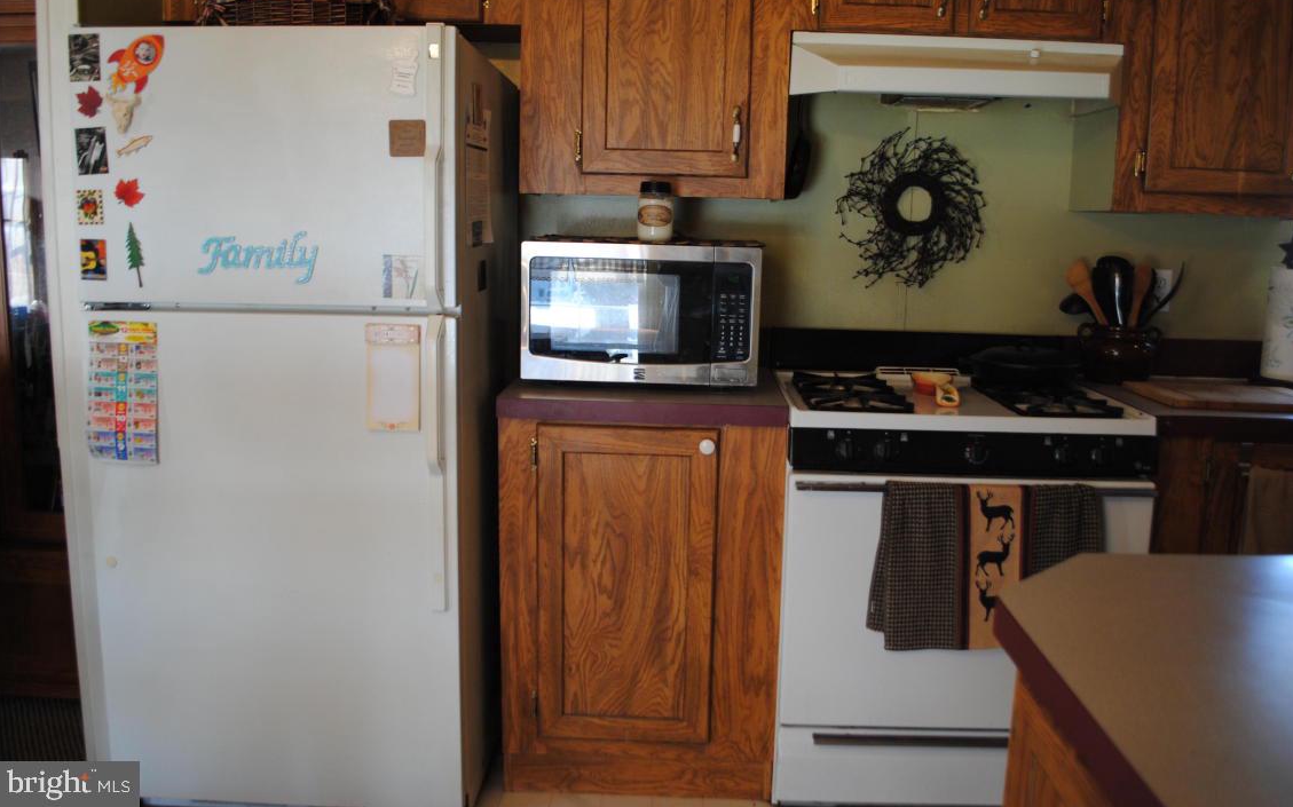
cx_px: 653
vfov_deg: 44.5
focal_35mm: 28
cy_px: 369
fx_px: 986
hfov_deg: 66.5
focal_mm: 18
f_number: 3.5
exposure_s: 1/30
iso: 220
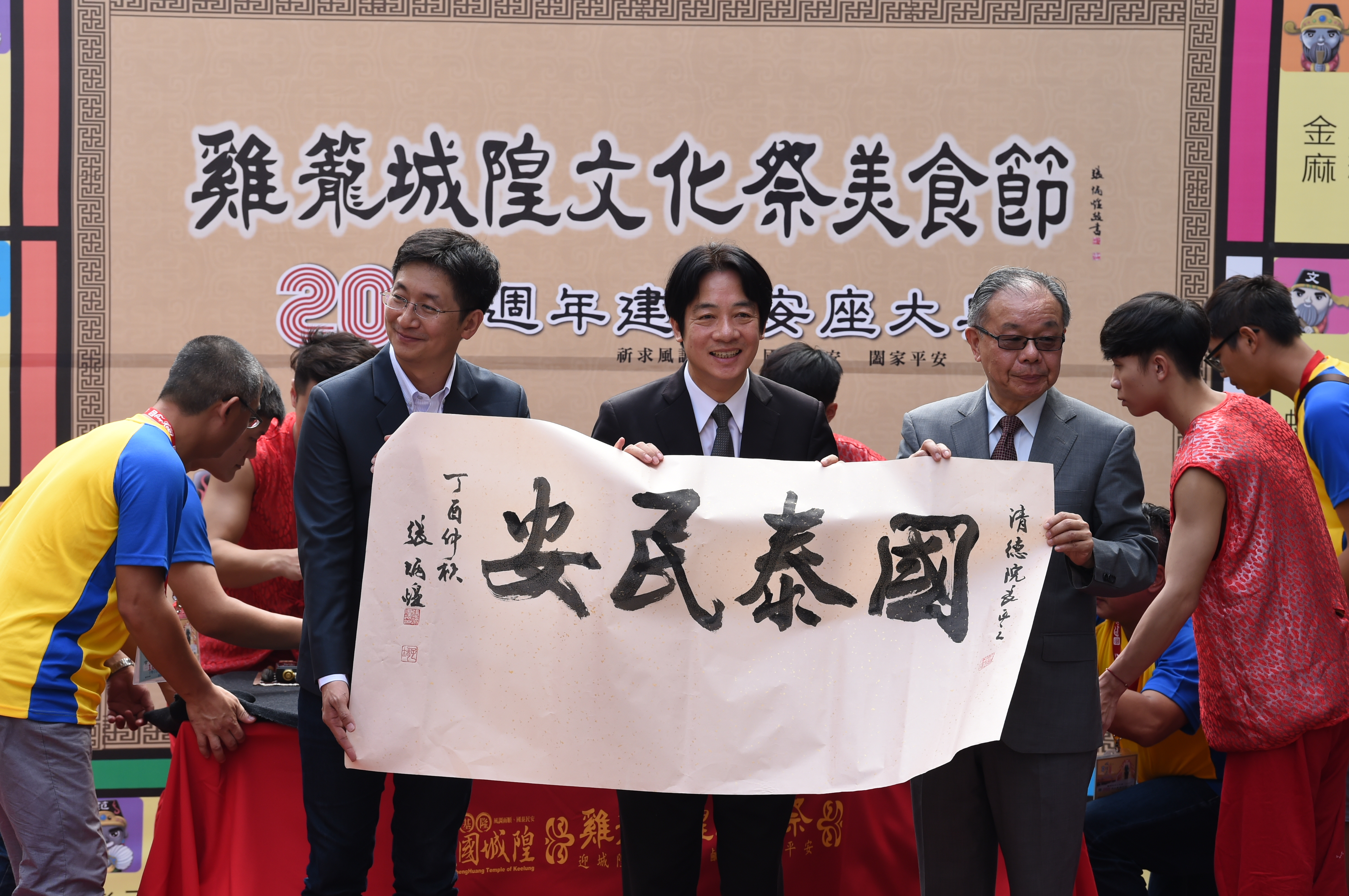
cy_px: 448
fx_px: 4866
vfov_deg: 10.5
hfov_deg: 15.8
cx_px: 674
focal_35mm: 130
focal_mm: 130
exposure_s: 1/200
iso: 500
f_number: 8
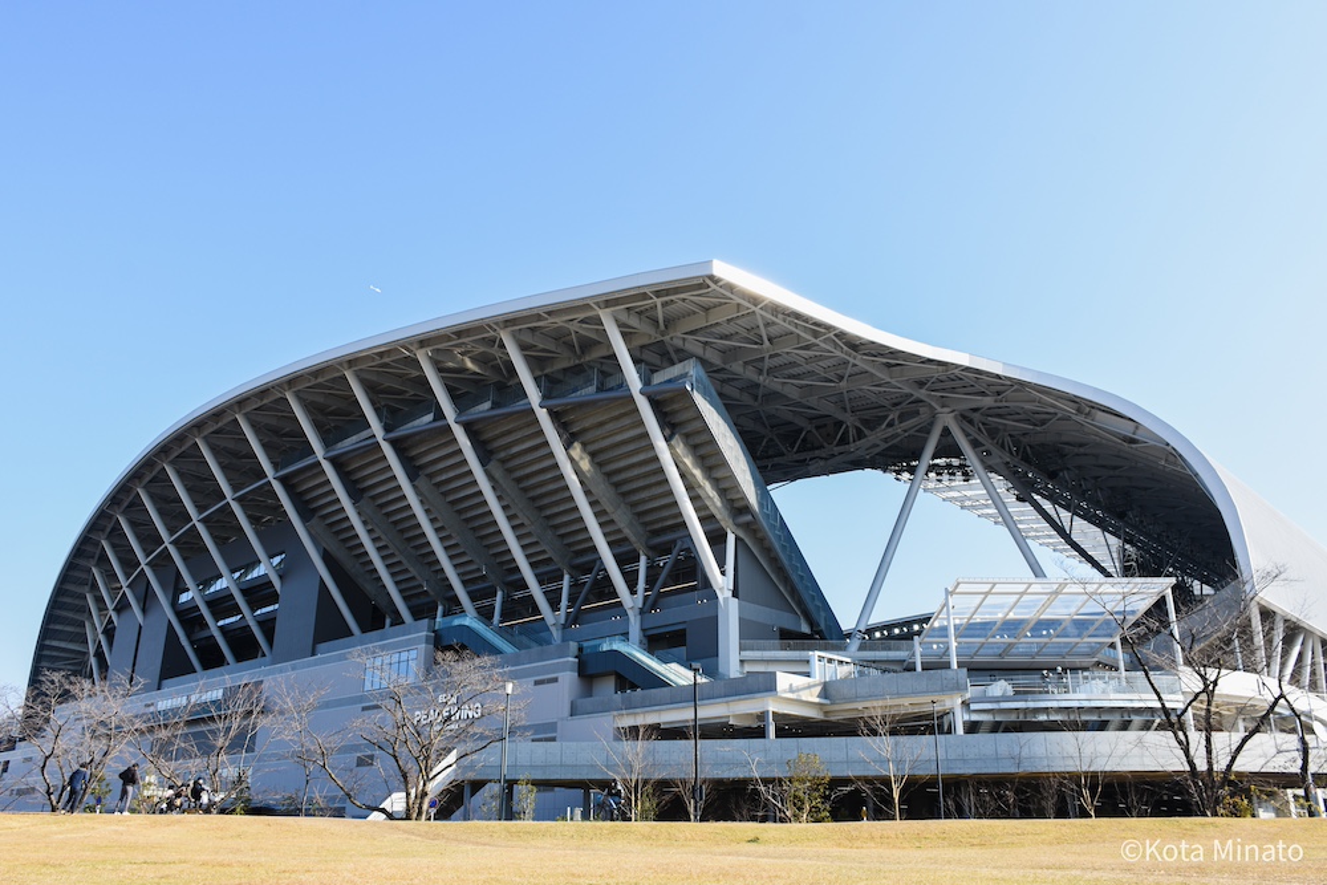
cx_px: 664
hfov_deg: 67.4
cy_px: 442
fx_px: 995
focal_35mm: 27
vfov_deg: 47.9
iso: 100
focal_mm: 18
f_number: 8
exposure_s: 1/125
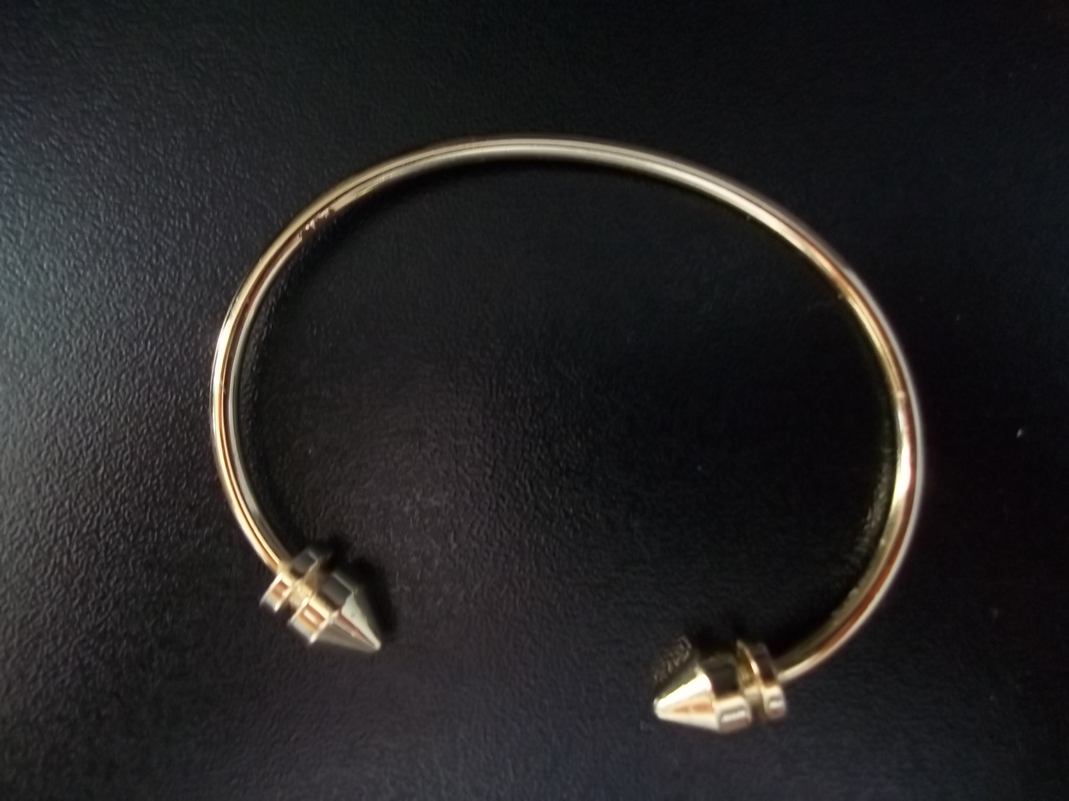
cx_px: 534
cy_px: 400
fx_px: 988
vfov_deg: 44.2
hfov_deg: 56.8
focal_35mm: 32
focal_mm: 5.7
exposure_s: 1/8
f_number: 2.9
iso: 320
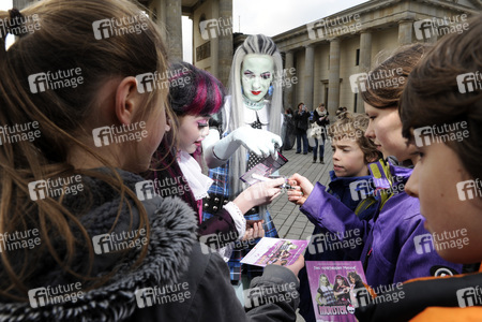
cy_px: 161
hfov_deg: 73.7
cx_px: 241
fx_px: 321
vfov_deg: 53.1
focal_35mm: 24
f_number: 8
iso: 500
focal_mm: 24
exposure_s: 1/400
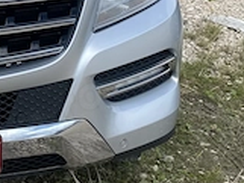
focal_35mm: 97
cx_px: -102
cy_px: -60
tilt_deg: -11.5
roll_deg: -0.2
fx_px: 684
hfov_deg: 18.4
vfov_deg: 14.6
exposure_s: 1/2625
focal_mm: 4.25
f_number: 1.8
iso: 32
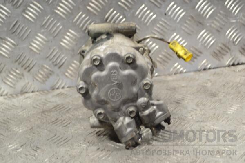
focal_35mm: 57
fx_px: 388
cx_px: 122
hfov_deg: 35.1
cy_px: 82
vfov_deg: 23.8
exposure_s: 1/30
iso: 250
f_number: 5
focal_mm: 38
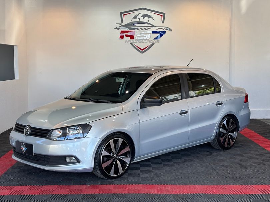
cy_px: 101
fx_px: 406
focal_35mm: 52
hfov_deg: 36.8
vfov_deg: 28.0
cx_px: 135
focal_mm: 5.96
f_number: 1.6
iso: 25
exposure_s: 1/153
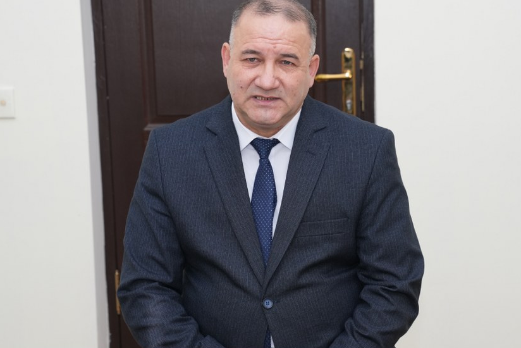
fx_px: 1259
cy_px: 175
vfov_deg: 15.7
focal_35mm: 87
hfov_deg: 23.4
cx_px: 287
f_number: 5
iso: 800
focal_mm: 70
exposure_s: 1/200
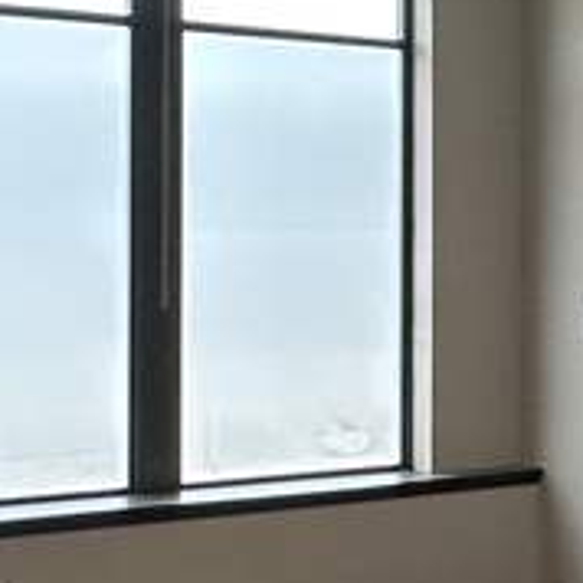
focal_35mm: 89
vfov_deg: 19.5
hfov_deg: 18.7
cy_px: 239
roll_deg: -0.1
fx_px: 1696
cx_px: 652
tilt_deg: +0.4
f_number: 2.2
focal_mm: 2.22
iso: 160
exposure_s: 1/120
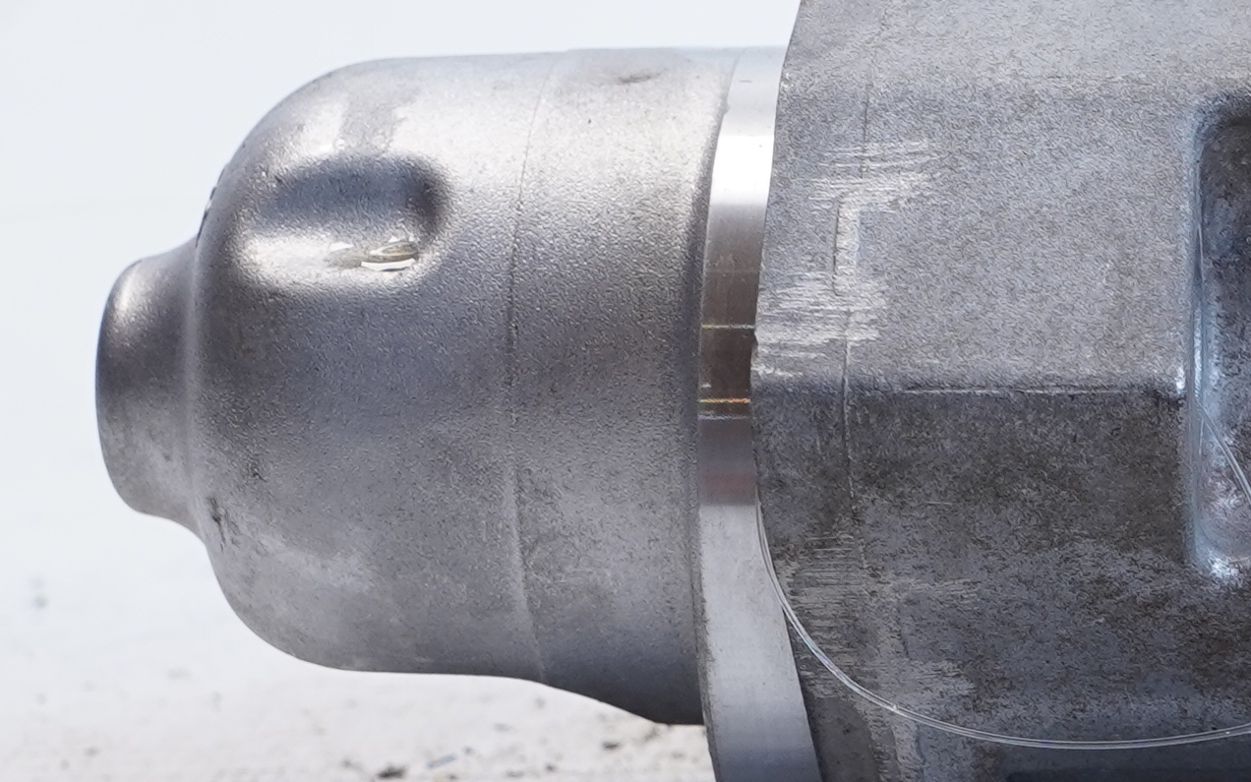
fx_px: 4194
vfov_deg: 10.6
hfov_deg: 16.4
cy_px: 567
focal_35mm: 123
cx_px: 1437
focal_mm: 26
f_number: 8
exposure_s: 1/40
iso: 500
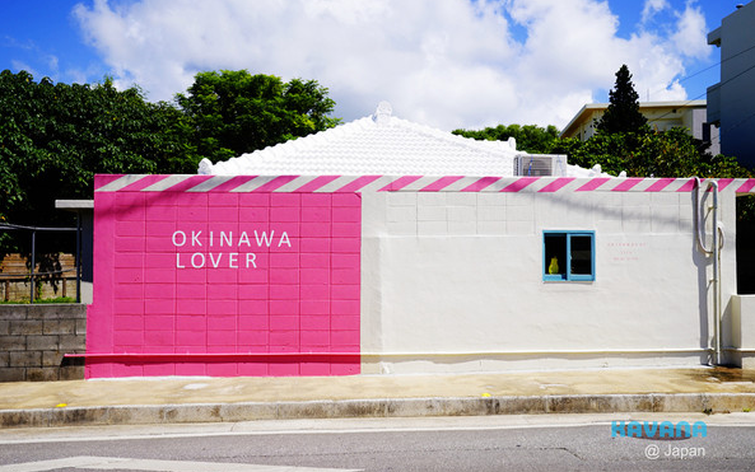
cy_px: 242
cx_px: 379
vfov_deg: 38.3
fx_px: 679
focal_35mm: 33
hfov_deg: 58.1
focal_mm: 32
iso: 100
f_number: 4
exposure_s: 1/1600
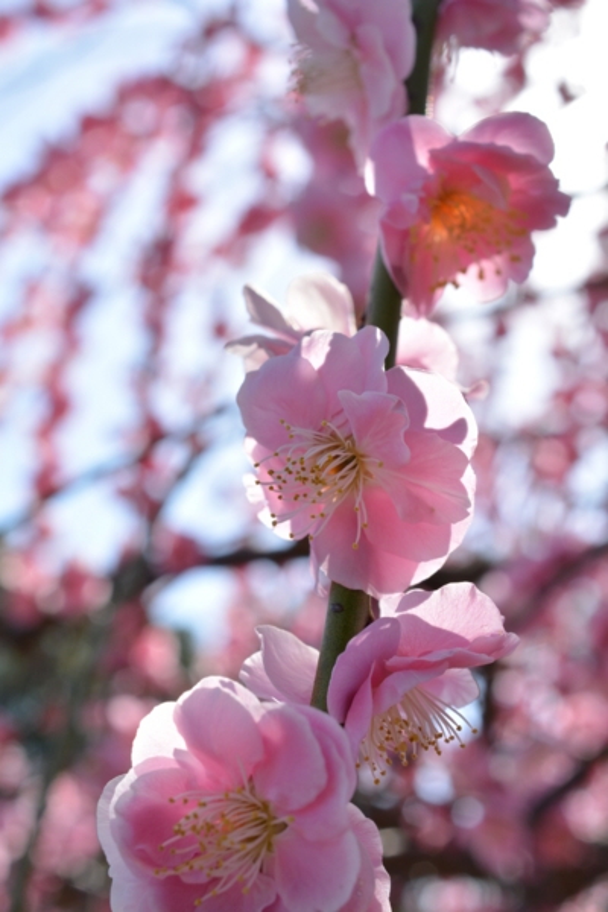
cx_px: 304
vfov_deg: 33.4
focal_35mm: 60
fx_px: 1520
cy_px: 456
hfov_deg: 22.6
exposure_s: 1/400
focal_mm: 40
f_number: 10
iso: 400
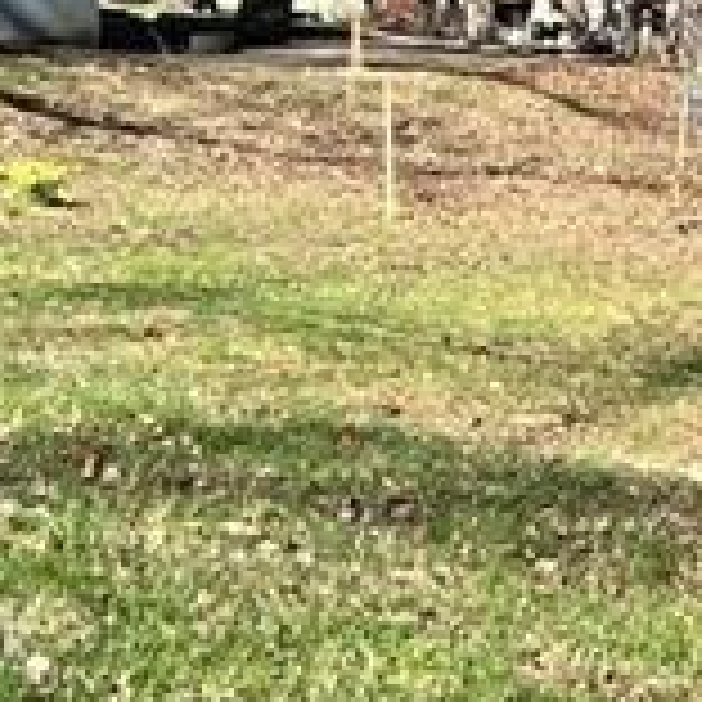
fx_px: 2707
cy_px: 68
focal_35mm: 118
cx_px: 990
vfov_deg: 14.6
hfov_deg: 14.0
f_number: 1.5
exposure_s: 1/2695
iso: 50
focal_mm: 5.7
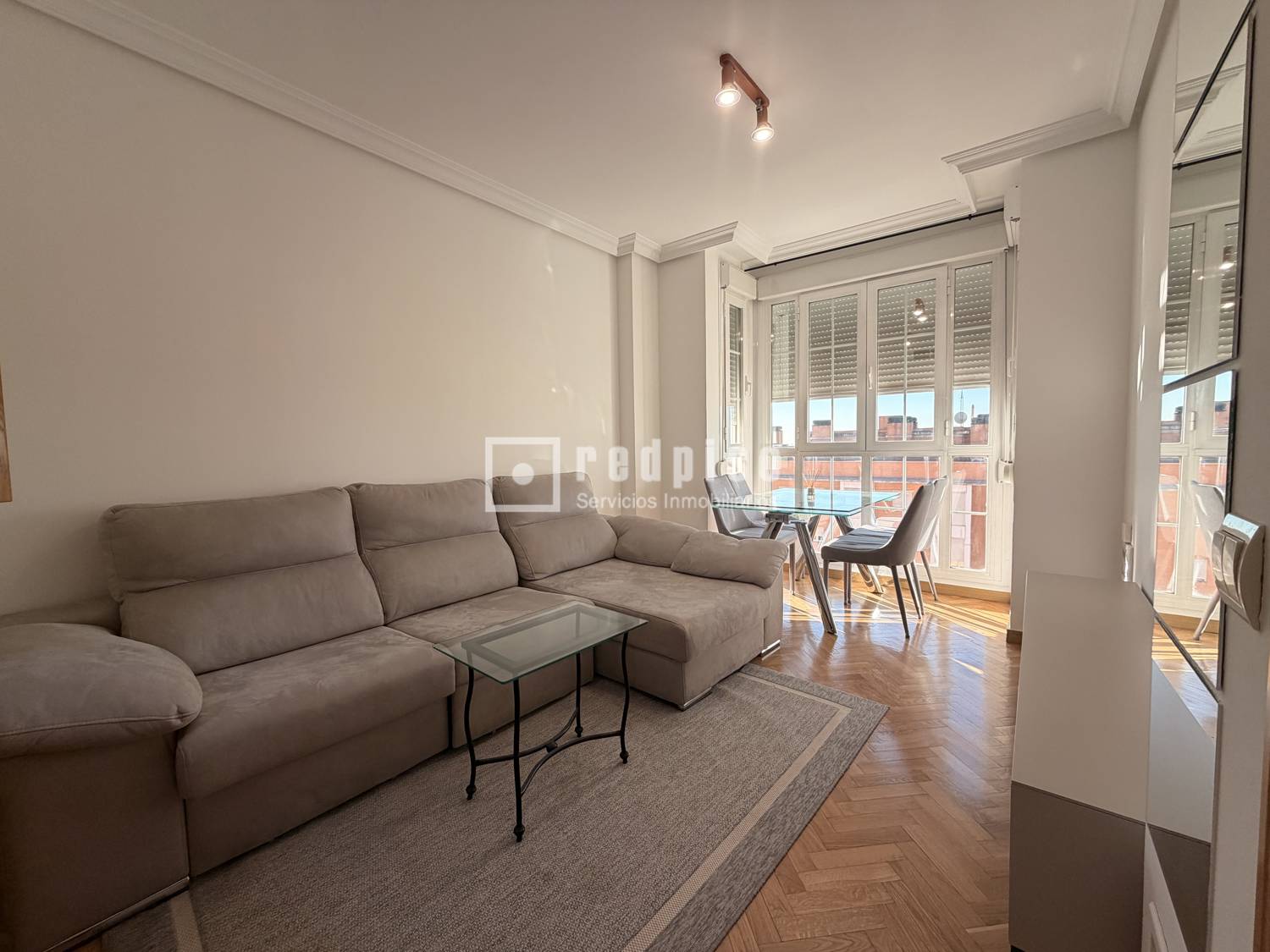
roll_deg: +1.2
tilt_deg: -3.8
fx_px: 514
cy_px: 476
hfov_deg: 102.1
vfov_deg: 85.7
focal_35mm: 14
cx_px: 635
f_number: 2.2
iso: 100
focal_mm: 2.22
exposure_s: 1/121
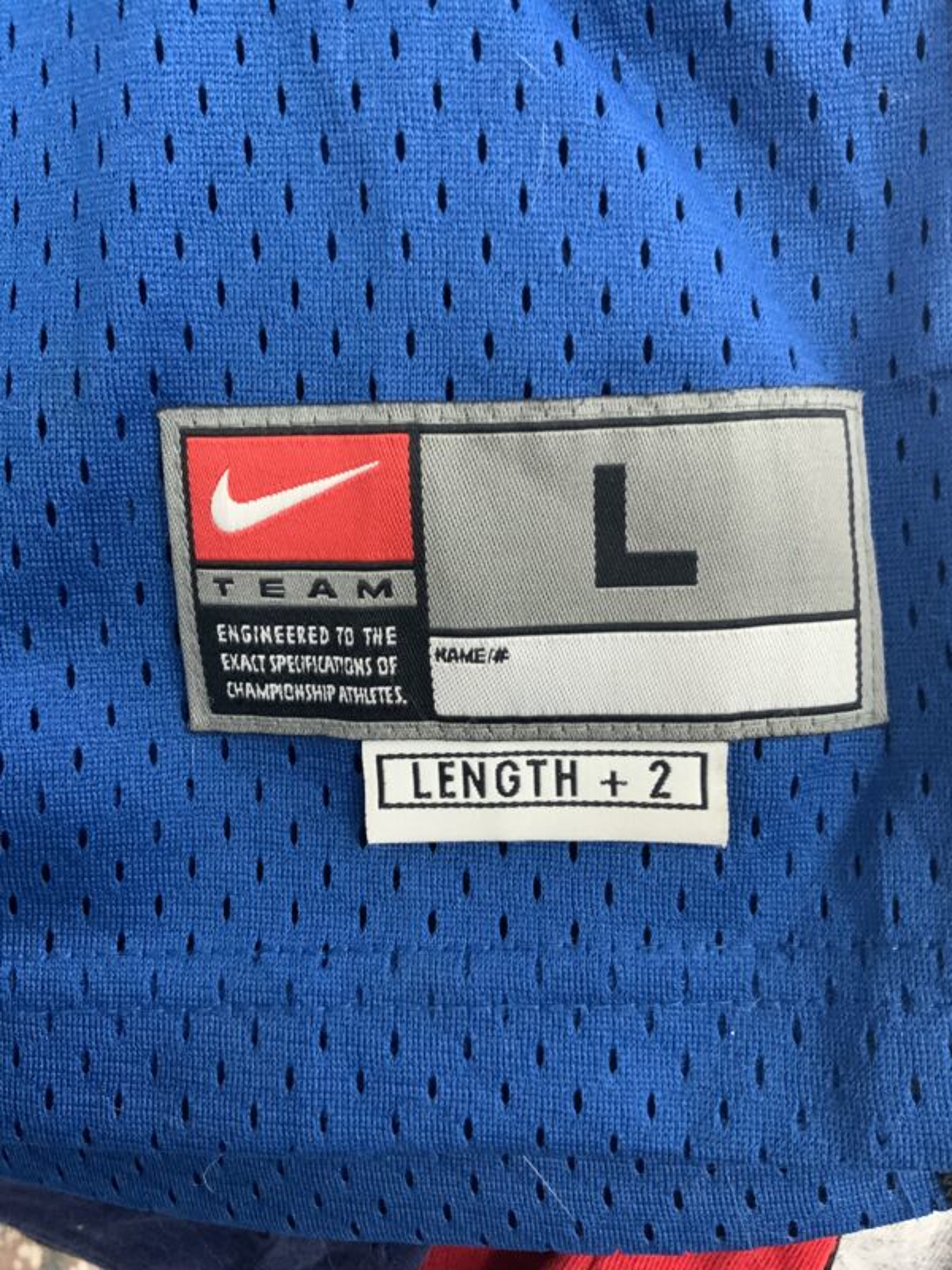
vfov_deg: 61.7
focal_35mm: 29
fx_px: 1063
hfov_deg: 48.2
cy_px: 635
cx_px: 476
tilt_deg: -50.0
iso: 250
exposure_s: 1/50
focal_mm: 3
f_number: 1.8
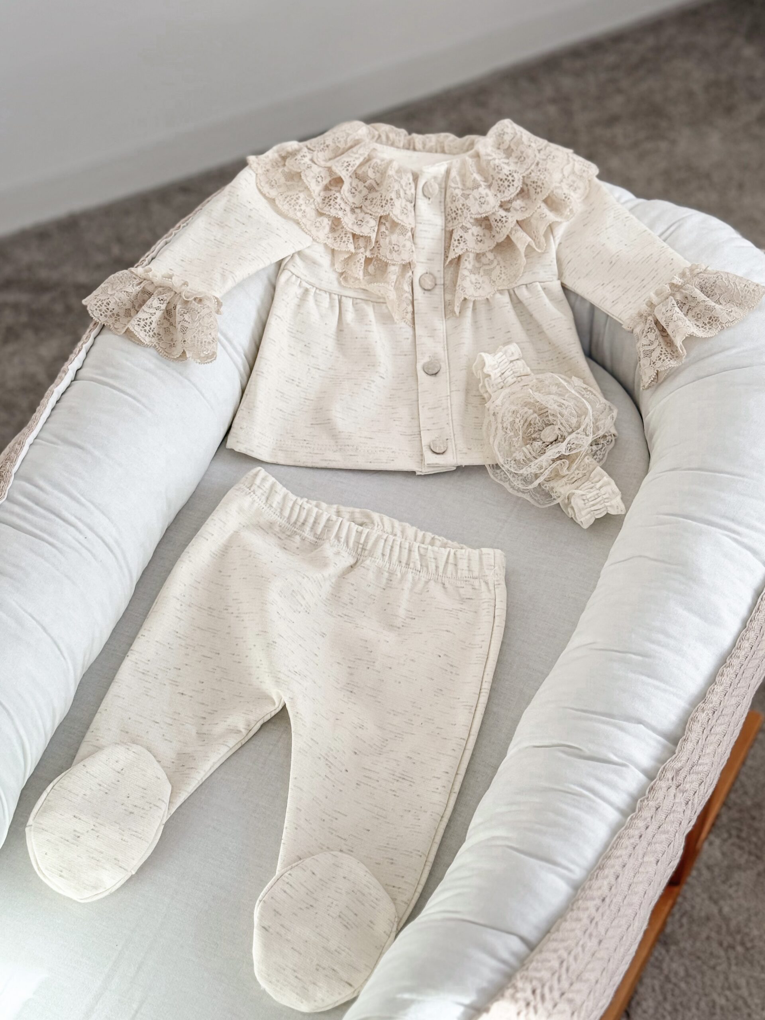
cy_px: 510
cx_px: 382
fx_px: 1414
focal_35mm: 48
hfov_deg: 30.3
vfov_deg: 39.7
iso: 64
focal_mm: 6.76
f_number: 1.8
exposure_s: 1/600
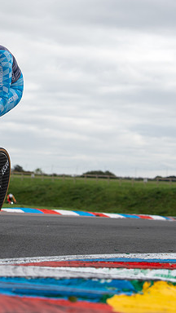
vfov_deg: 16.1
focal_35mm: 133
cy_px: 115
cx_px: -39
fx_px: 1103
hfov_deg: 9.0
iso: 100
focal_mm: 62
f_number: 3.5
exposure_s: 1/1000
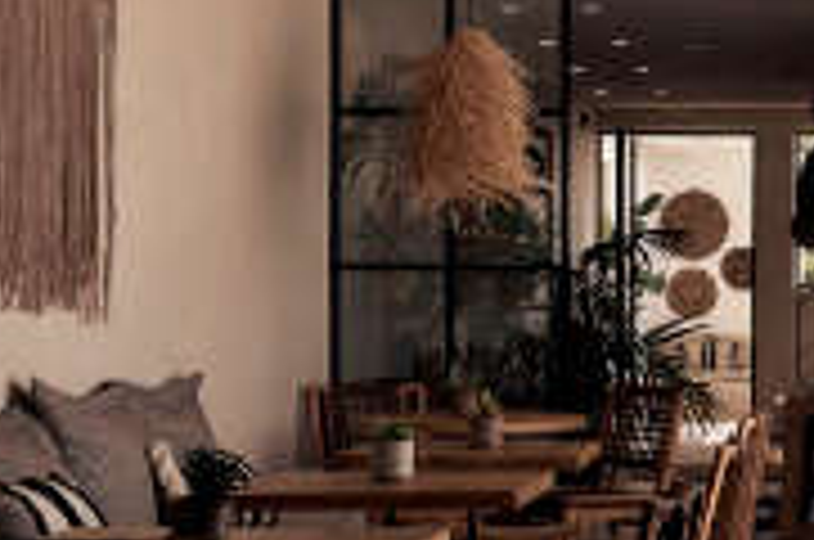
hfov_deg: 19.6
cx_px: 827
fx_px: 2280
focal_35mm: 101
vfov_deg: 13.5
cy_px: 306
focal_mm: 38
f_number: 6.3
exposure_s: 1/160
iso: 400
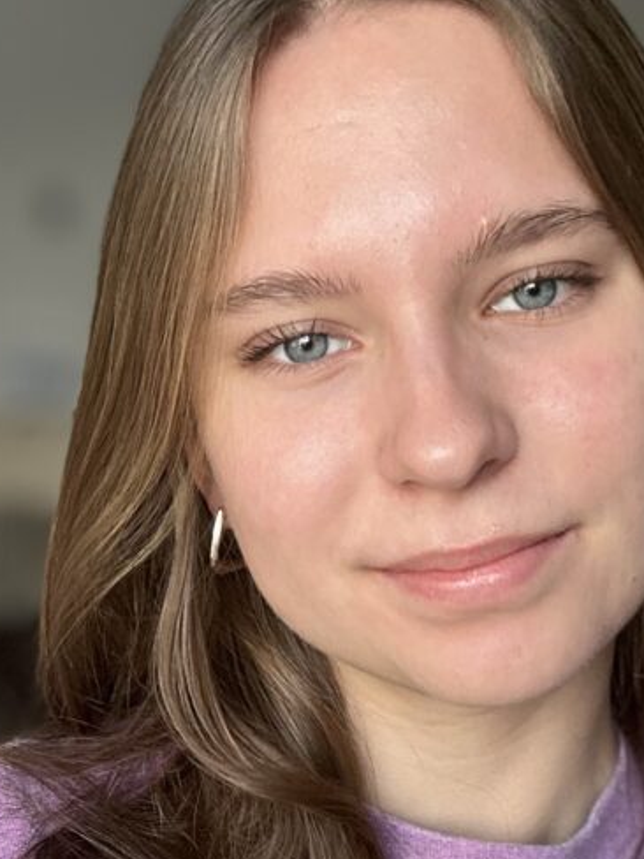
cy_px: 560
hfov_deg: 23.2
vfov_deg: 30.5
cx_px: 396
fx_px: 1563
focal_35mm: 63
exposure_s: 1/95
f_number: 1.9
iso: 80
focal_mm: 2.69
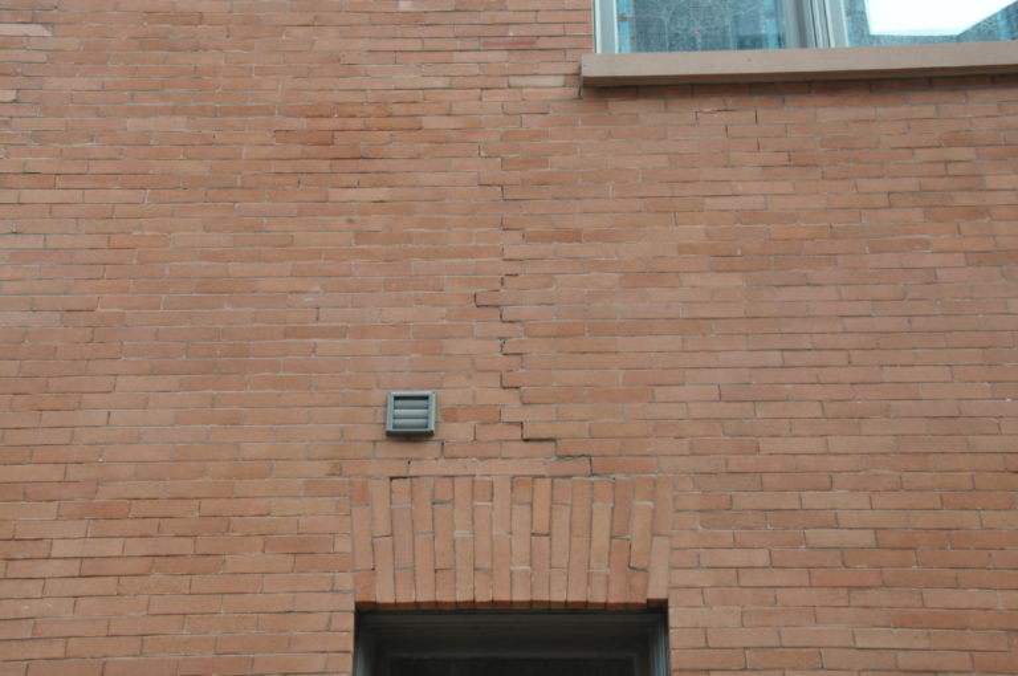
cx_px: 509
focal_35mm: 48
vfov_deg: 28.0
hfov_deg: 41.2
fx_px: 1356
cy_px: 338
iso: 1000
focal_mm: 32
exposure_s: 1/50
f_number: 20
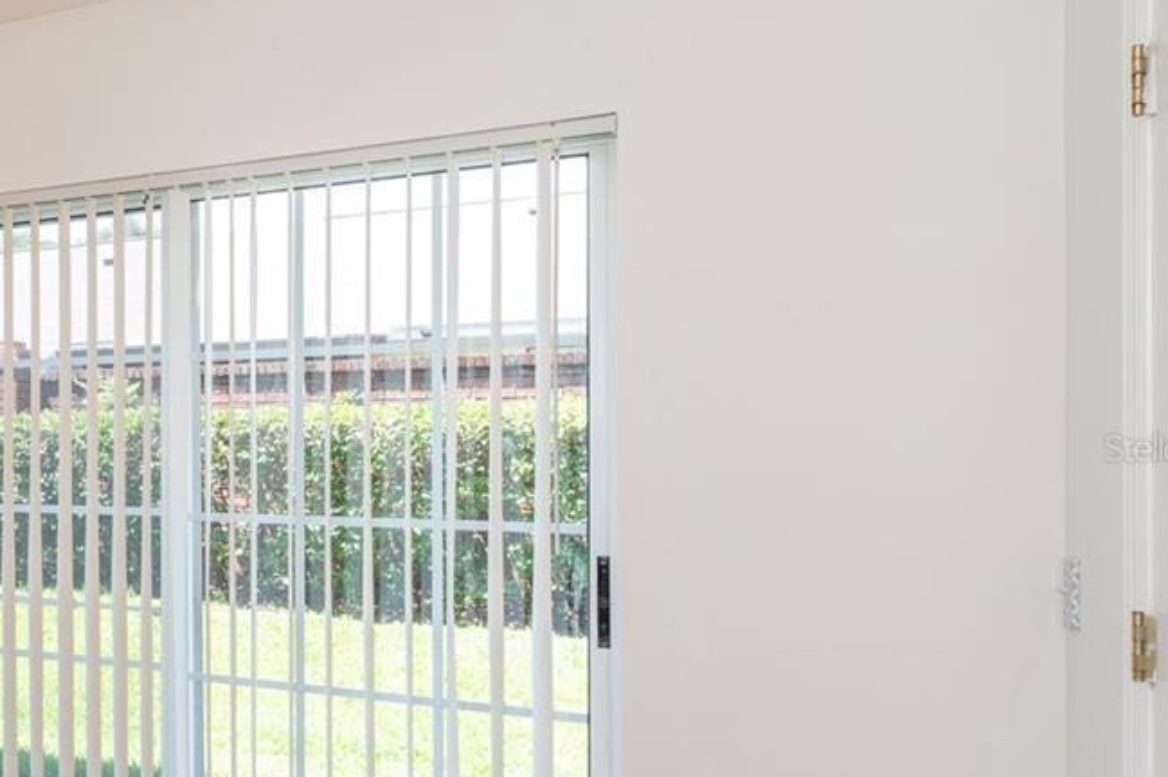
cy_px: 448
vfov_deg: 35.8
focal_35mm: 37
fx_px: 1200
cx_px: -175
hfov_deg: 39.9
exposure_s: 1/50
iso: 200
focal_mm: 15
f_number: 8
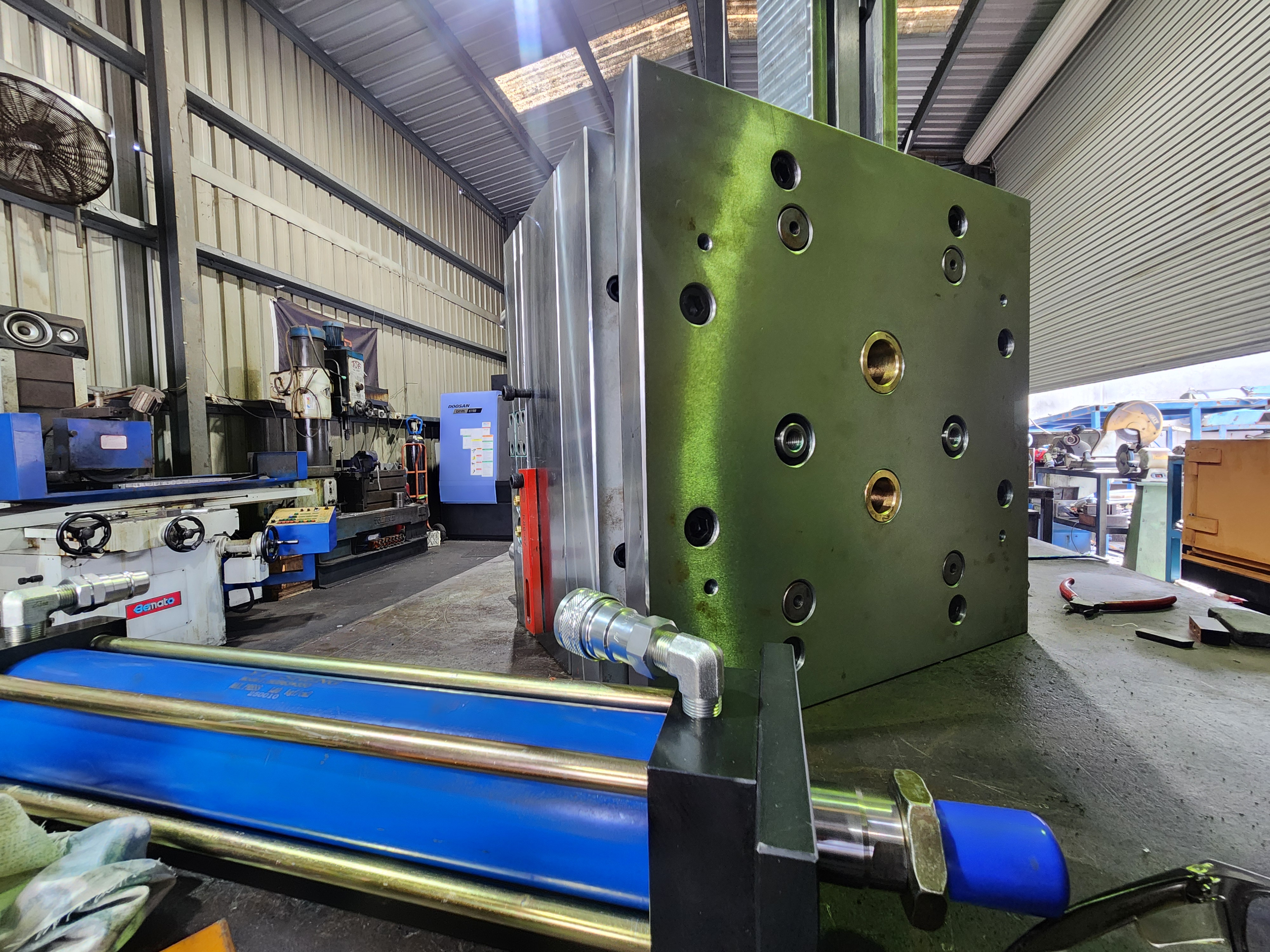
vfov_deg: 89.9
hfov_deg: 106.2
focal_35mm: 13
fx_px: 477
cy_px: 476
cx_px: 635
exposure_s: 1/50
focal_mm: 2.2
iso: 320
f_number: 2.2
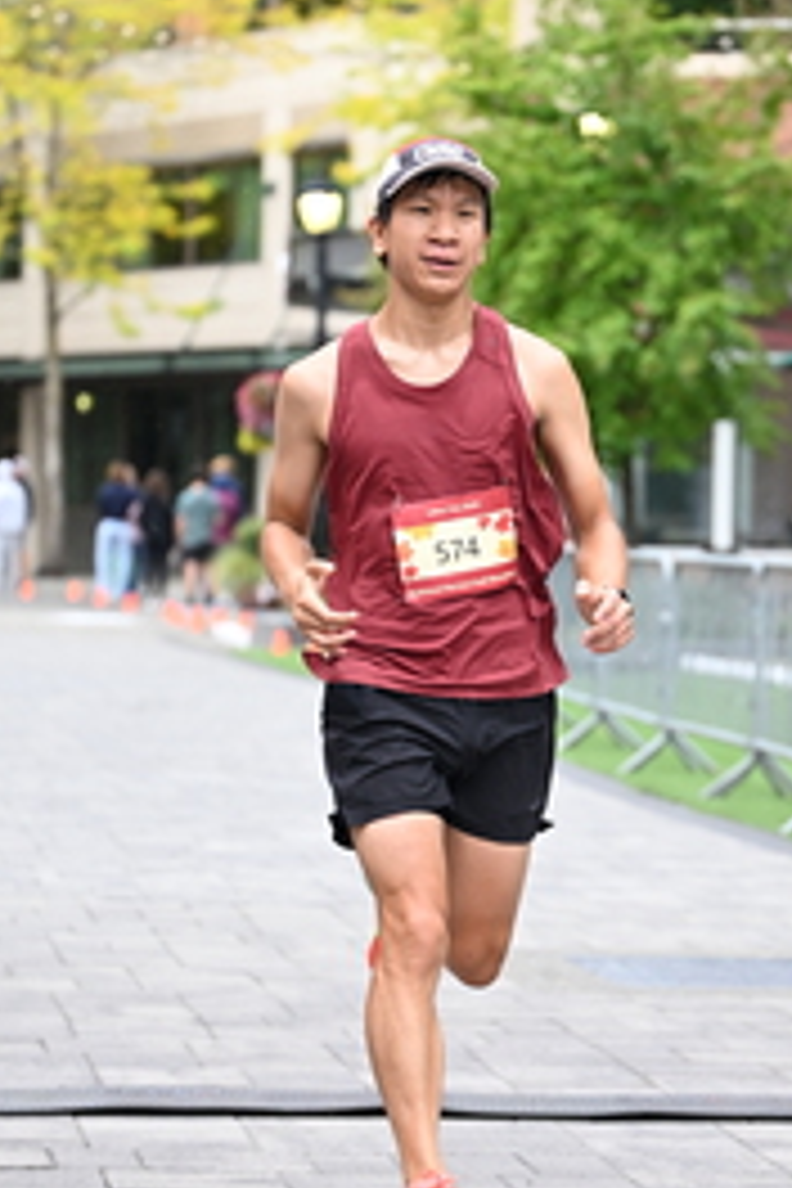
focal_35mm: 154
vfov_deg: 13.3
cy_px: 576
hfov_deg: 8.9
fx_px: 5082
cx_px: 551
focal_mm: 74
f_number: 2.8
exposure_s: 1/1600
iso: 1250
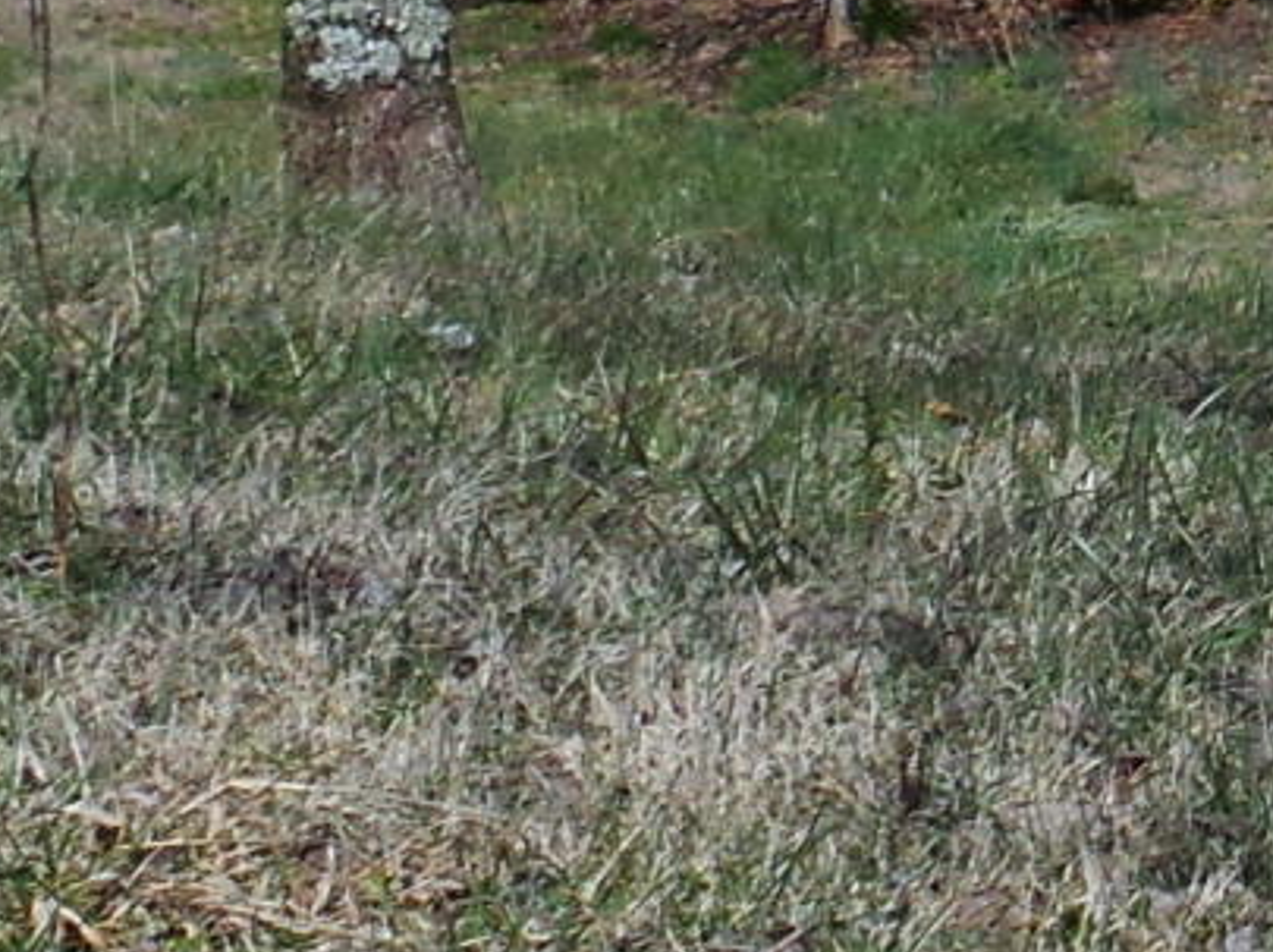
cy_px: -402
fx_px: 7569
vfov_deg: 7.1
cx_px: 3046
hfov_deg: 8.7
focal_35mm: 206
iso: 100
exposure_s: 1/1250
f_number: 4
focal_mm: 7.5
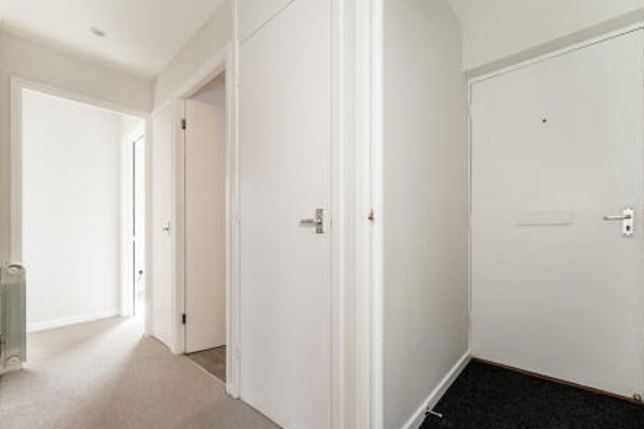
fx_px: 268
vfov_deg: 77.3
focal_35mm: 15
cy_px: 224
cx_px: 331
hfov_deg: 100.4
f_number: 6.3
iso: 320
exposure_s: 1/40
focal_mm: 14
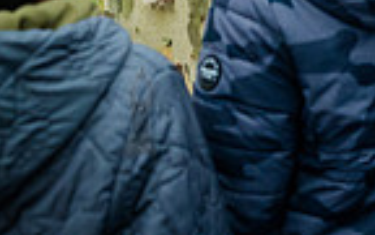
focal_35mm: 156
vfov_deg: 8.0
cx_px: 641
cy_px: -266
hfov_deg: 12.4
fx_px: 1594
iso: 4000
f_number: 4
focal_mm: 38
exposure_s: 1/400
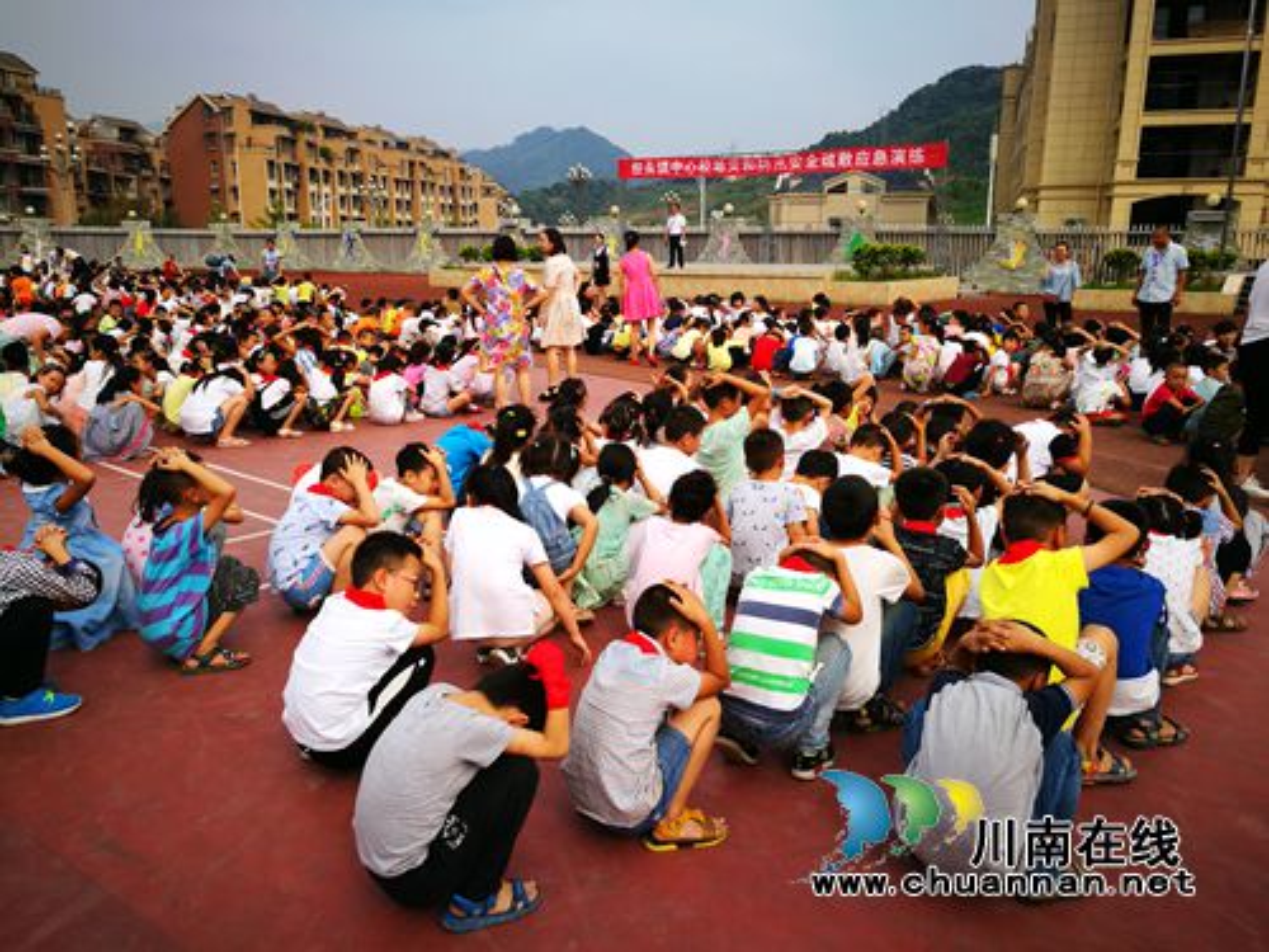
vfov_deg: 51.4
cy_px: 476
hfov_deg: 65.3
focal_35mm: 27
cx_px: 634
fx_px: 990
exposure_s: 1/540
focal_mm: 4.5
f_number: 2.2
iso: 50
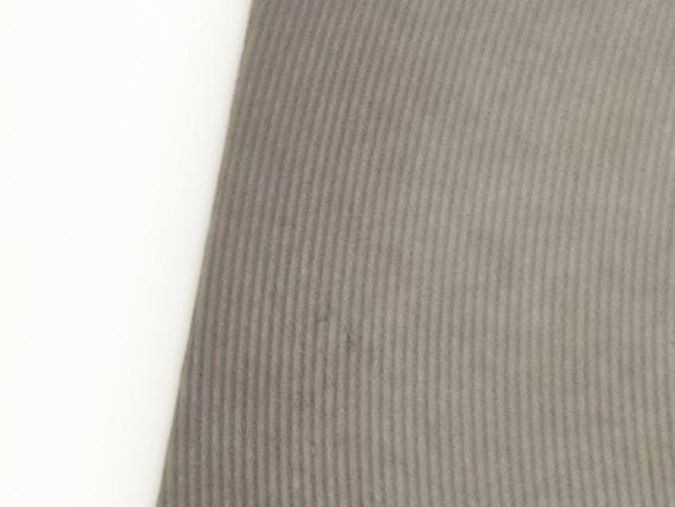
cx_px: 1978
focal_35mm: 182
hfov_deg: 9.0
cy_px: 421
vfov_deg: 8.2
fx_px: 3551
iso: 191
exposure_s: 1/33
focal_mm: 4.74
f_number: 1.79
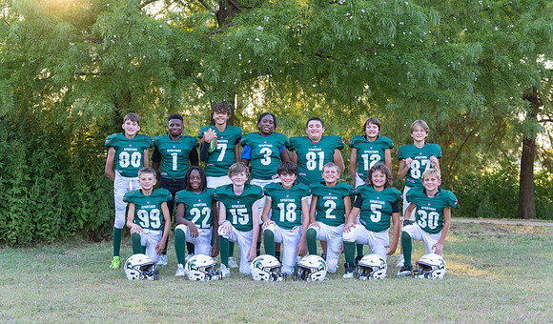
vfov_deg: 16.7
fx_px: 1101
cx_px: 278
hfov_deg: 28.2
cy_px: 185
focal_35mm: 74
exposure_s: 1/320
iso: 640
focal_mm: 70
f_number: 4
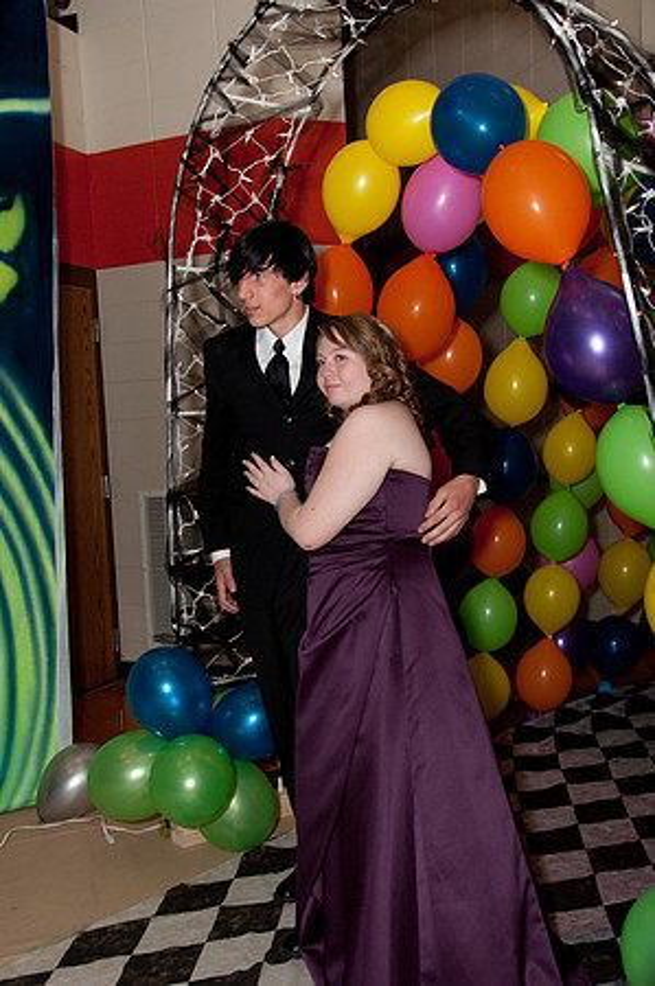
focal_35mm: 38
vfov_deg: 51.3
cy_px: 493
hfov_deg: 35.4
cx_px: 328
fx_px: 1026
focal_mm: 25
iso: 400
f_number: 8
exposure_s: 1/180
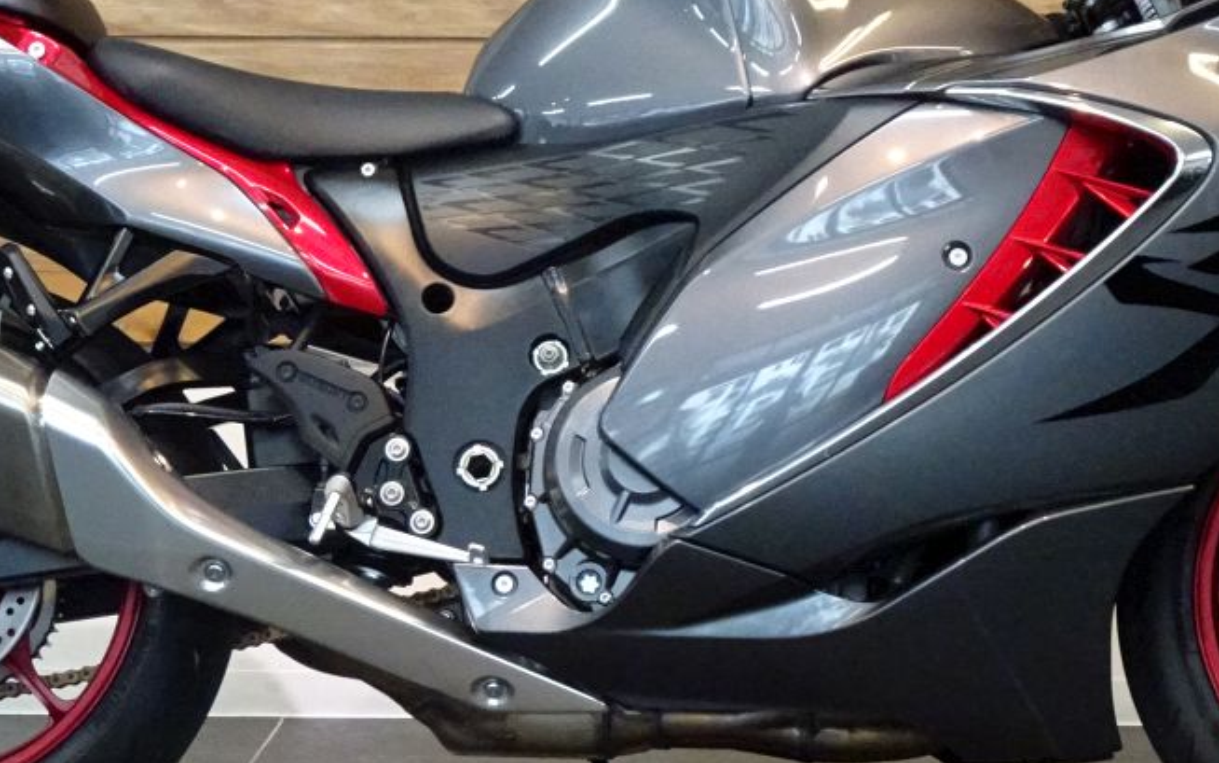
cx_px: 656
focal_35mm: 105
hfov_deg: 19.8
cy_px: 274
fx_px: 3489
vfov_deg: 12.5
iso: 1250
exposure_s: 1/50
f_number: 4.5
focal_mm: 8.51
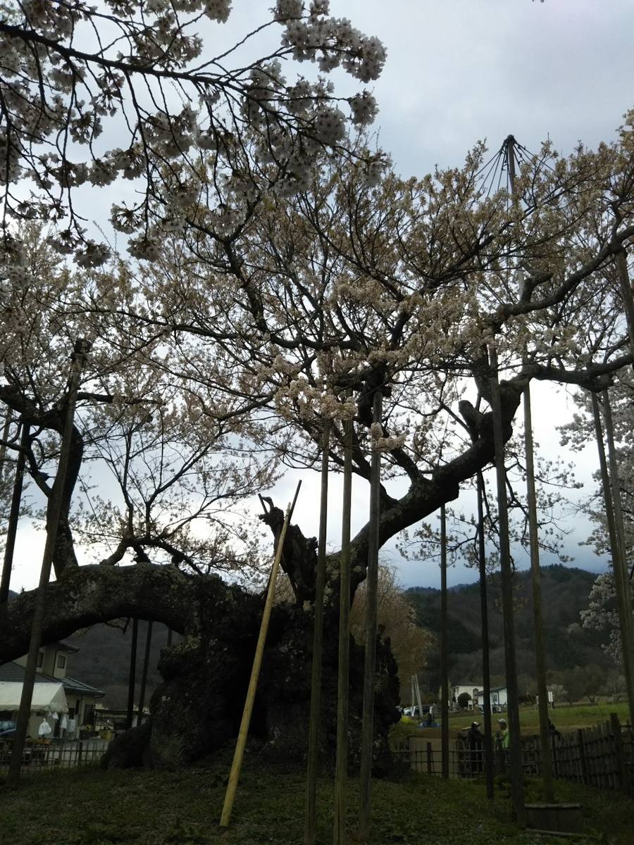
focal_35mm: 30
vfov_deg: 60.0
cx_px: 317
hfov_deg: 46.8
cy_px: 422
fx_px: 733
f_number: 2.2
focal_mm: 4
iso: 25
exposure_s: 1/562
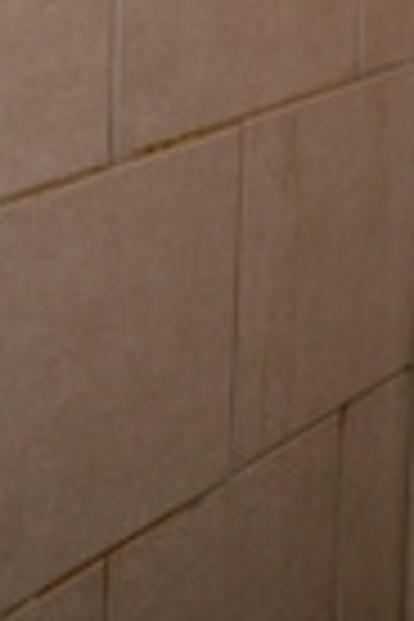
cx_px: 585
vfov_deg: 19.3
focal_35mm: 94
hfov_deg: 13.8
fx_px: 1621
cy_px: -279
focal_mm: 18
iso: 1400
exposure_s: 1/20
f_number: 3.5
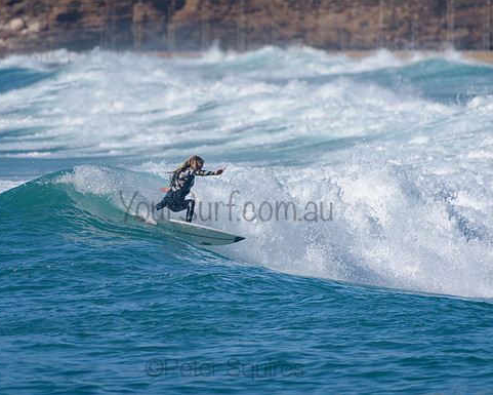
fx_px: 10128
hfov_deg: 2.8
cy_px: 207
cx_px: 157
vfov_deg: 2.2
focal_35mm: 694
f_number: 5.6
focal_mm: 500
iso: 110
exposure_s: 1/2000
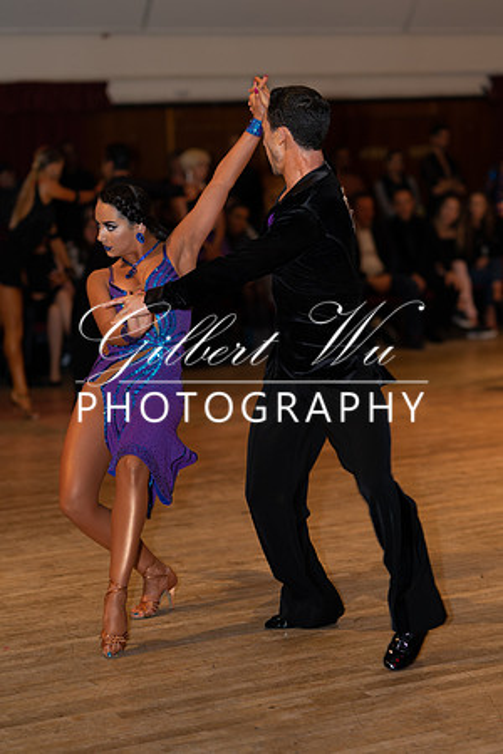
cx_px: 252
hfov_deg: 16.1
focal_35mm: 85
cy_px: 377
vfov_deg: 23.9
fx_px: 1781
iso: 200
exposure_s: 1/125
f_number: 2
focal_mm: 85
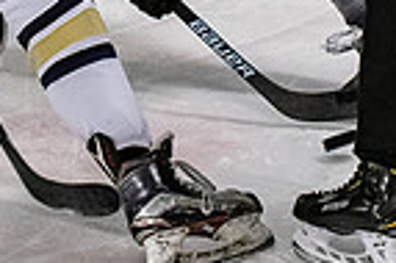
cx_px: 127
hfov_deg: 4.8
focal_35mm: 426
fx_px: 4681
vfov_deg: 3.2
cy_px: -165
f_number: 3.5
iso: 2000
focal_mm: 70
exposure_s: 1/800
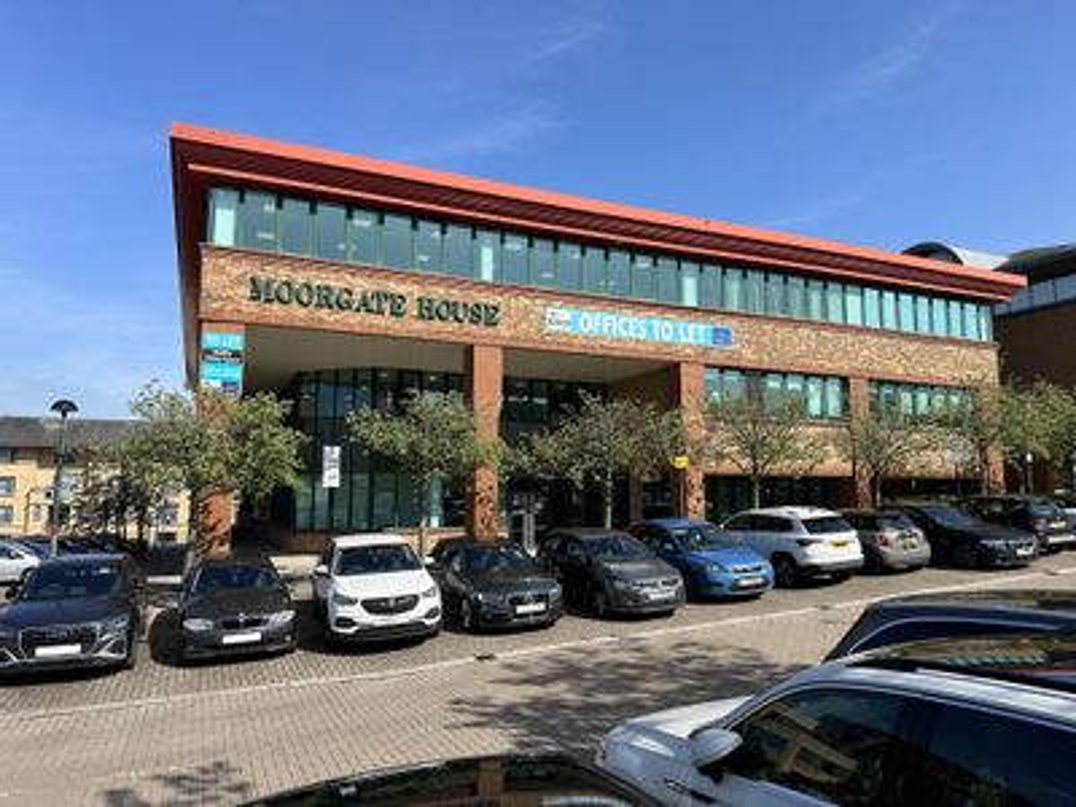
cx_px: 538
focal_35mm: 24
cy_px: 404
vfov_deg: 56.8
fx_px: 746
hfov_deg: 71.6
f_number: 1.78
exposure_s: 1/3861
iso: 80
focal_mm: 6.86
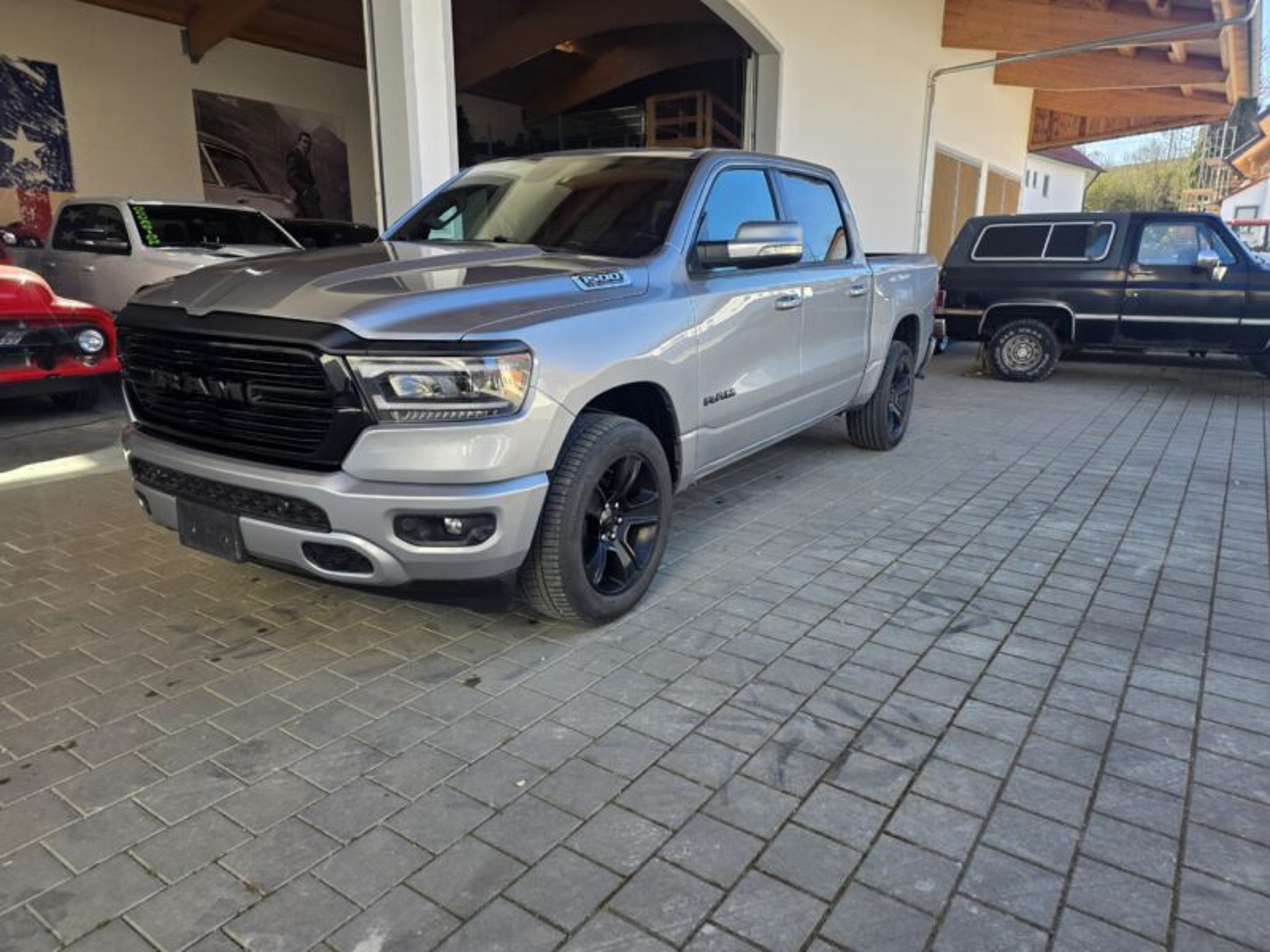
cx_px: 635
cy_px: 476
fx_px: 844
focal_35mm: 23
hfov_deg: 73.9
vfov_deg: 58.9
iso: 50
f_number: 1.7
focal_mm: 6.25
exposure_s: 1/359
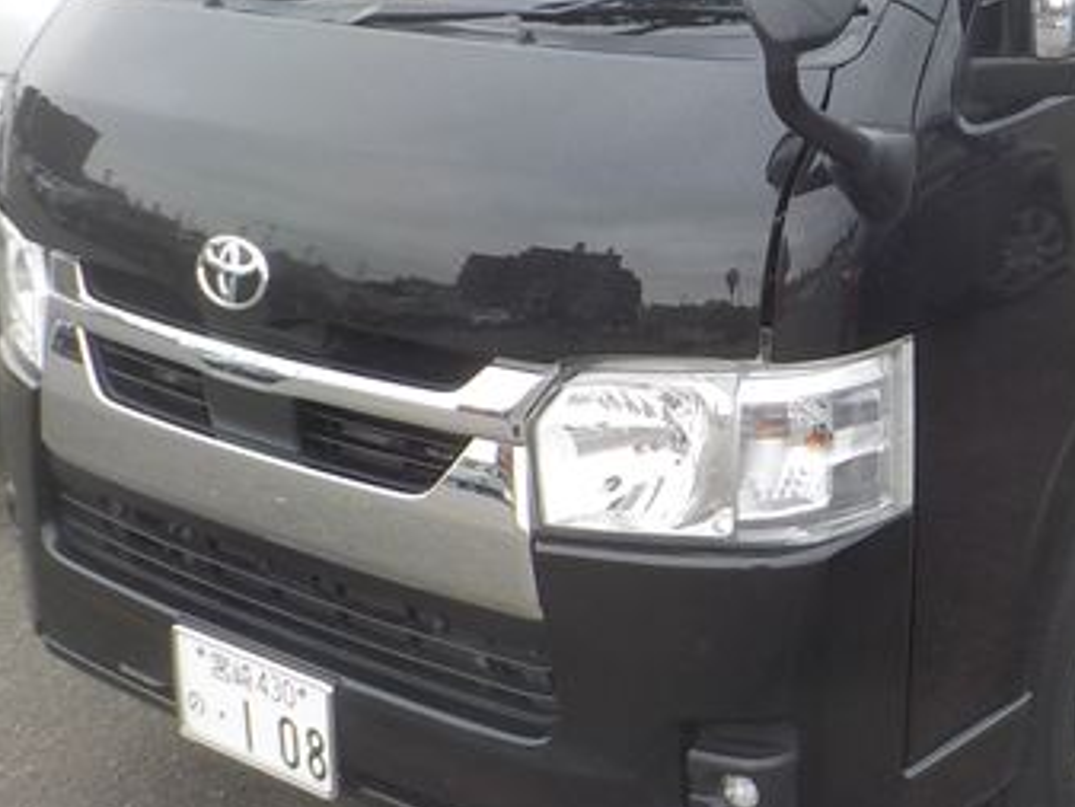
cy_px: 268
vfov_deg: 25.5
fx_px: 1771
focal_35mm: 57
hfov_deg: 32.8
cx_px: 858
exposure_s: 1/400
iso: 125
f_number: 3.3
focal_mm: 4.1
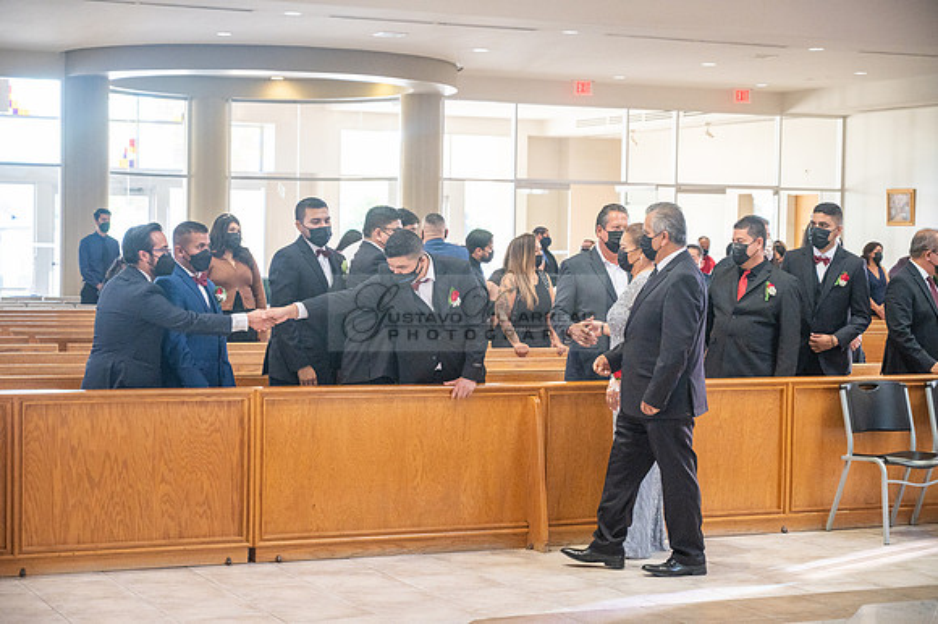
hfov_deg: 28.9
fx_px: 1823
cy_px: 312
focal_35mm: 70
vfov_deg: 19.4
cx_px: 469
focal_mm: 70
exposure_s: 1/200
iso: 2500
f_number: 4
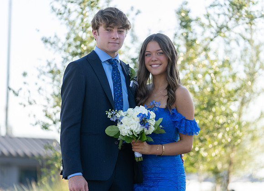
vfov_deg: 8.8
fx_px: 1247
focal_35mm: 166
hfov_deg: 12.1
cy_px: 97
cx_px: 142
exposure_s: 1/320
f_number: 2.8
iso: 100
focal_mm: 152
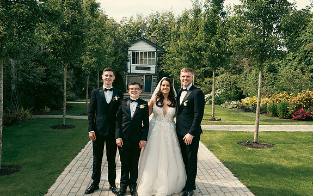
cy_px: 103
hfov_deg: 52.7
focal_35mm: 37
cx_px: 157
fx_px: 316
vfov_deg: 34.5
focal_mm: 24
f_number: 5
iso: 200
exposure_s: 1/320
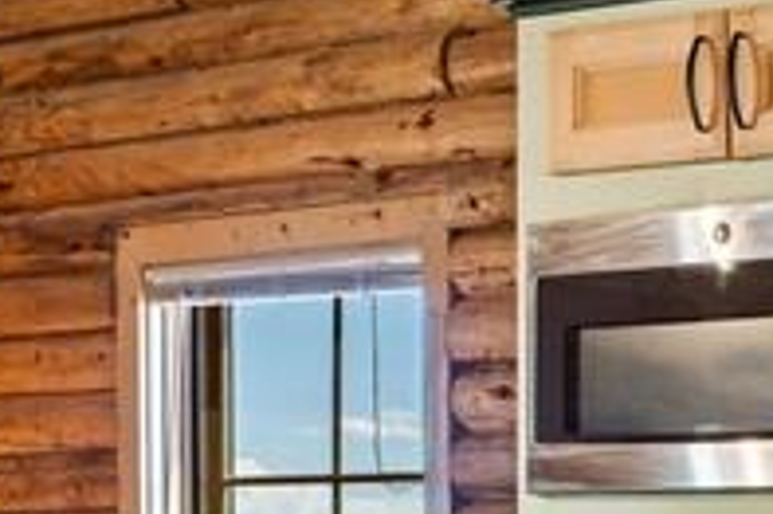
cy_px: 683
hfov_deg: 18.4
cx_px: 1448
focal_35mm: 83
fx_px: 1781
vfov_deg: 15.6
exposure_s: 1/1.25
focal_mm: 16
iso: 100
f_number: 8
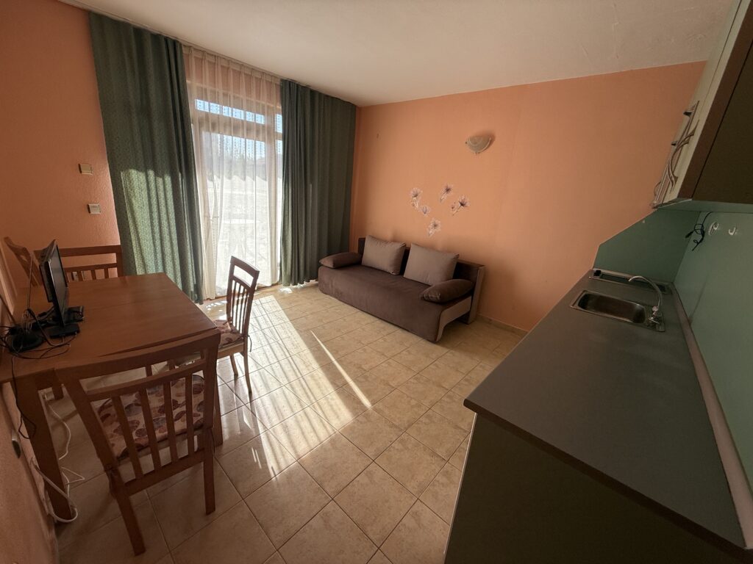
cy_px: 282
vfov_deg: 85.7
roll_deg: -5.4
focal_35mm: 14
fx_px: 305
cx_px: 376
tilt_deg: -17.4
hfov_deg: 102.1
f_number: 2.2
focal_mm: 2.22
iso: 64
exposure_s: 1/347
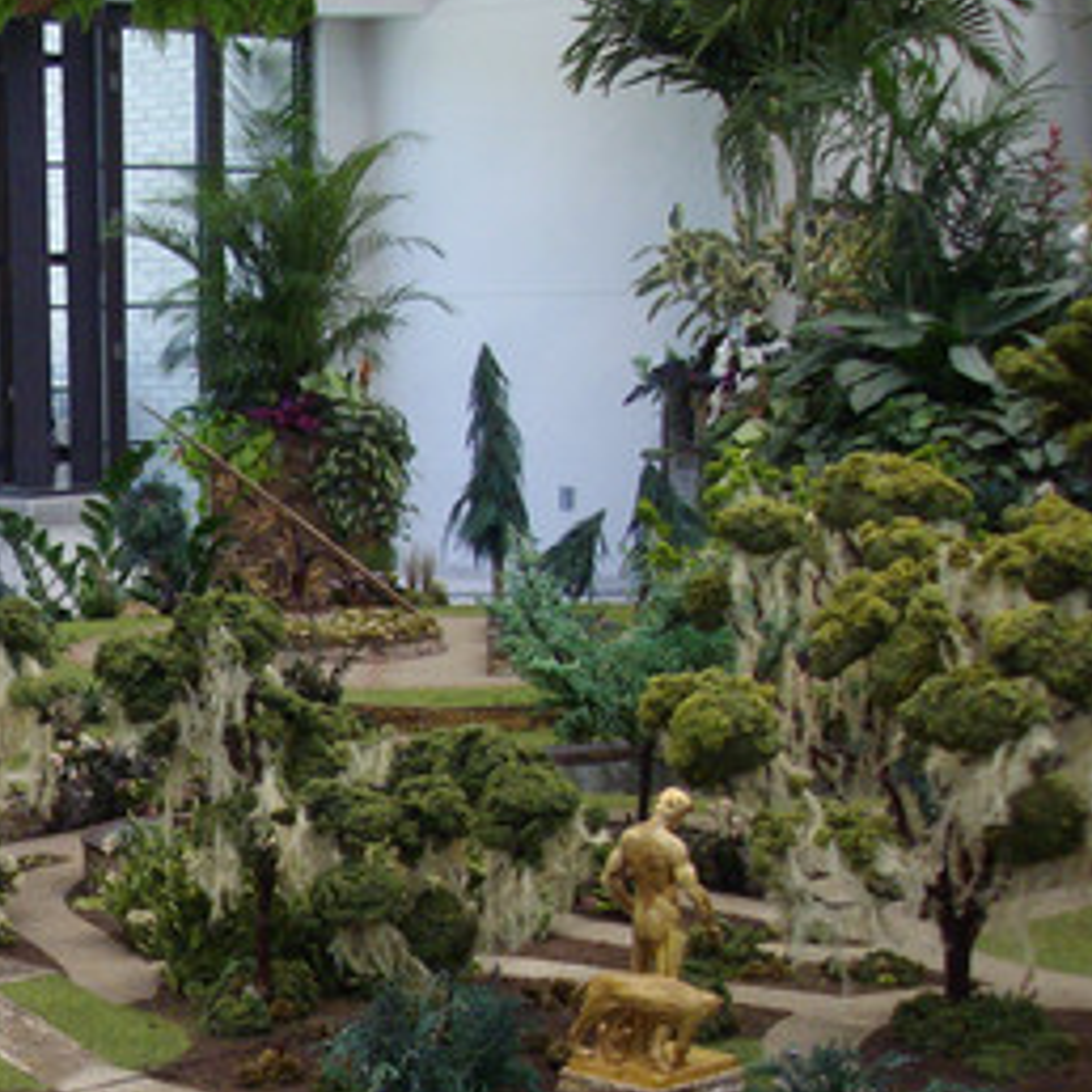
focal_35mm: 79
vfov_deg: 21.6
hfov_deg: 20.7
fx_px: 2820
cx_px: -157
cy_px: 880
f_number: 2.7
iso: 160
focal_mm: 6
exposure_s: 1/100
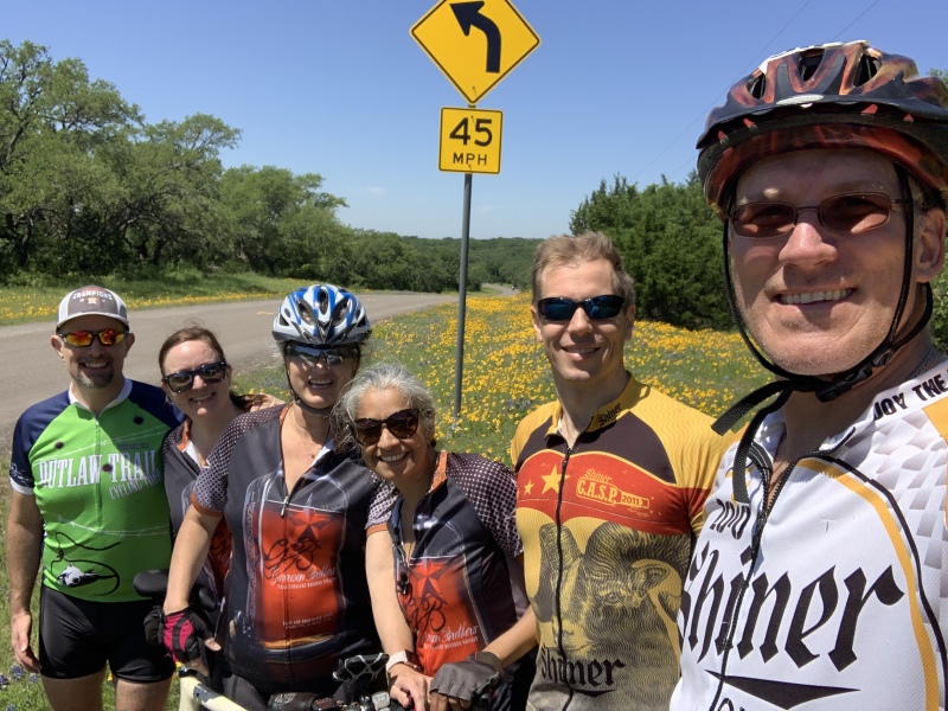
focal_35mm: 32
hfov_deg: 56.8
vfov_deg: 44.2
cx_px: 474
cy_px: 356
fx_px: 876
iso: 16
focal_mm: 2.87
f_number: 2.2
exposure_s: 1/664
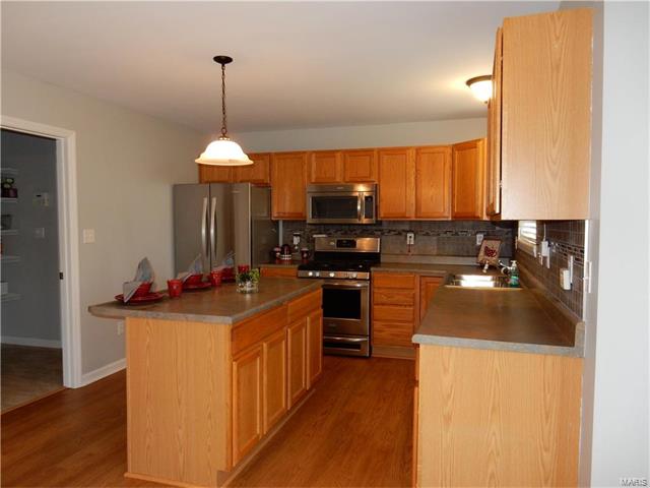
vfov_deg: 54.9
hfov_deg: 69.4
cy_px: 244
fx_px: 469
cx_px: 325
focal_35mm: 25
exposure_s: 1/30
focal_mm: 4.5
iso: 200
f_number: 3.7
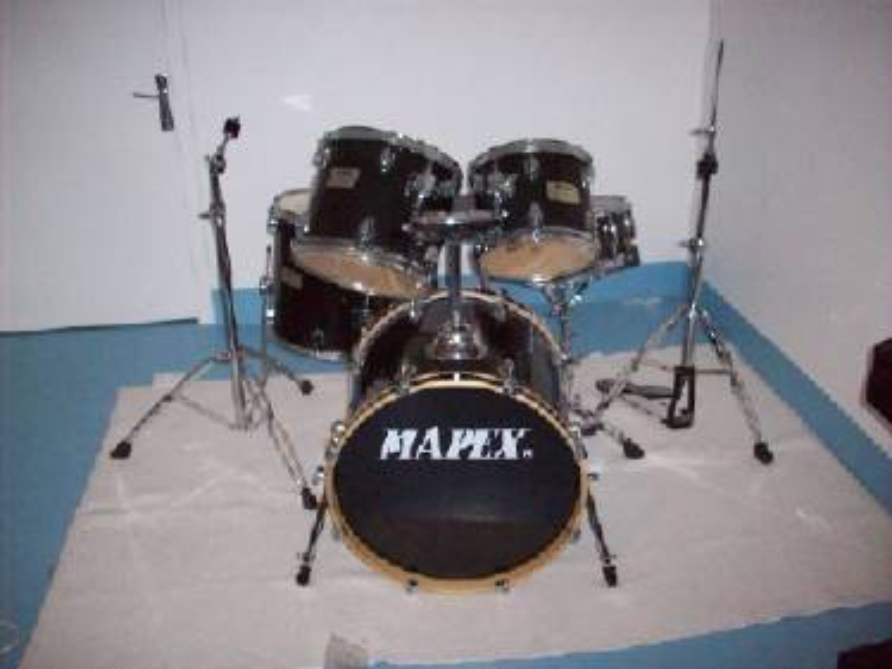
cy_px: 334
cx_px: 446
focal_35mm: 37
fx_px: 953
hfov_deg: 50.2
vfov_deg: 38.6
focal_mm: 6.2
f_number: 2.8
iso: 400
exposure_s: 1/128
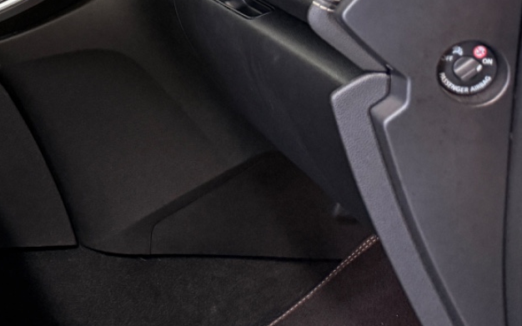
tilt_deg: -6.1
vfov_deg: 18.2
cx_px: -144
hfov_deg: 26.9
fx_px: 925
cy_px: -137
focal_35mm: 65
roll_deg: -1.2
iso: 400
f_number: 1.78
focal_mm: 6.76
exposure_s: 1/50
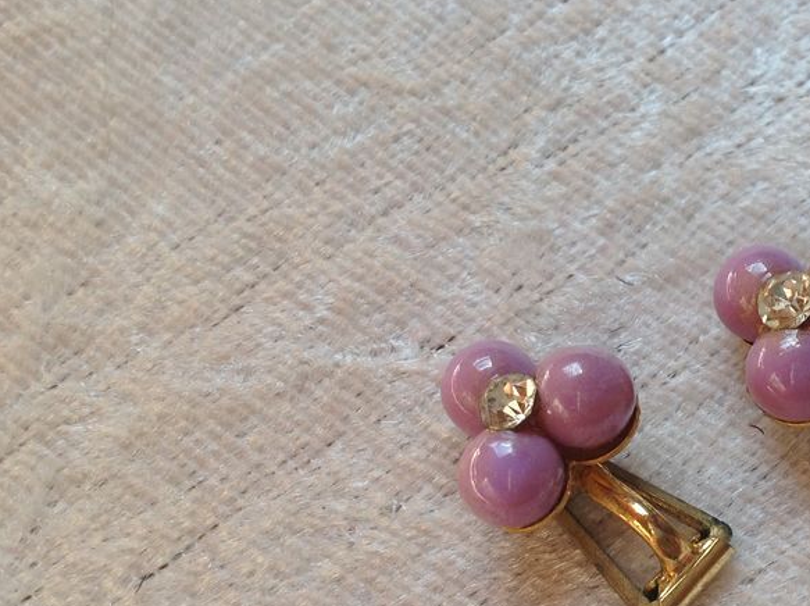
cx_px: 670
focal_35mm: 60
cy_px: 400
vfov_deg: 24.3
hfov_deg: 31.2
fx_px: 1403
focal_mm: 4.28
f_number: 2.4
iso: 50
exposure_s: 1/149
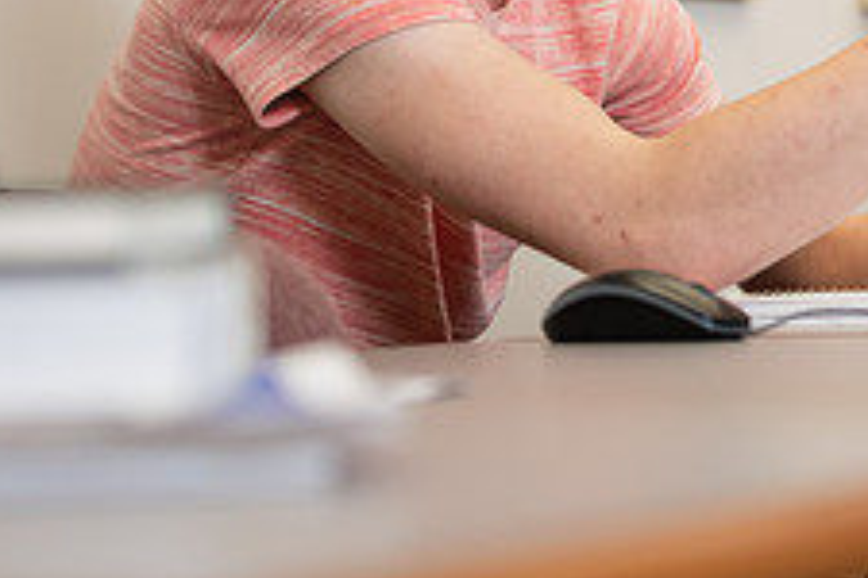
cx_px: 822
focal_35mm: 211
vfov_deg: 6.5
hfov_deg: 9.7
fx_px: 5087
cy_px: -152
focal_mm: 82
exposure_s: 1/200
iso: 640
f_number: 3.2
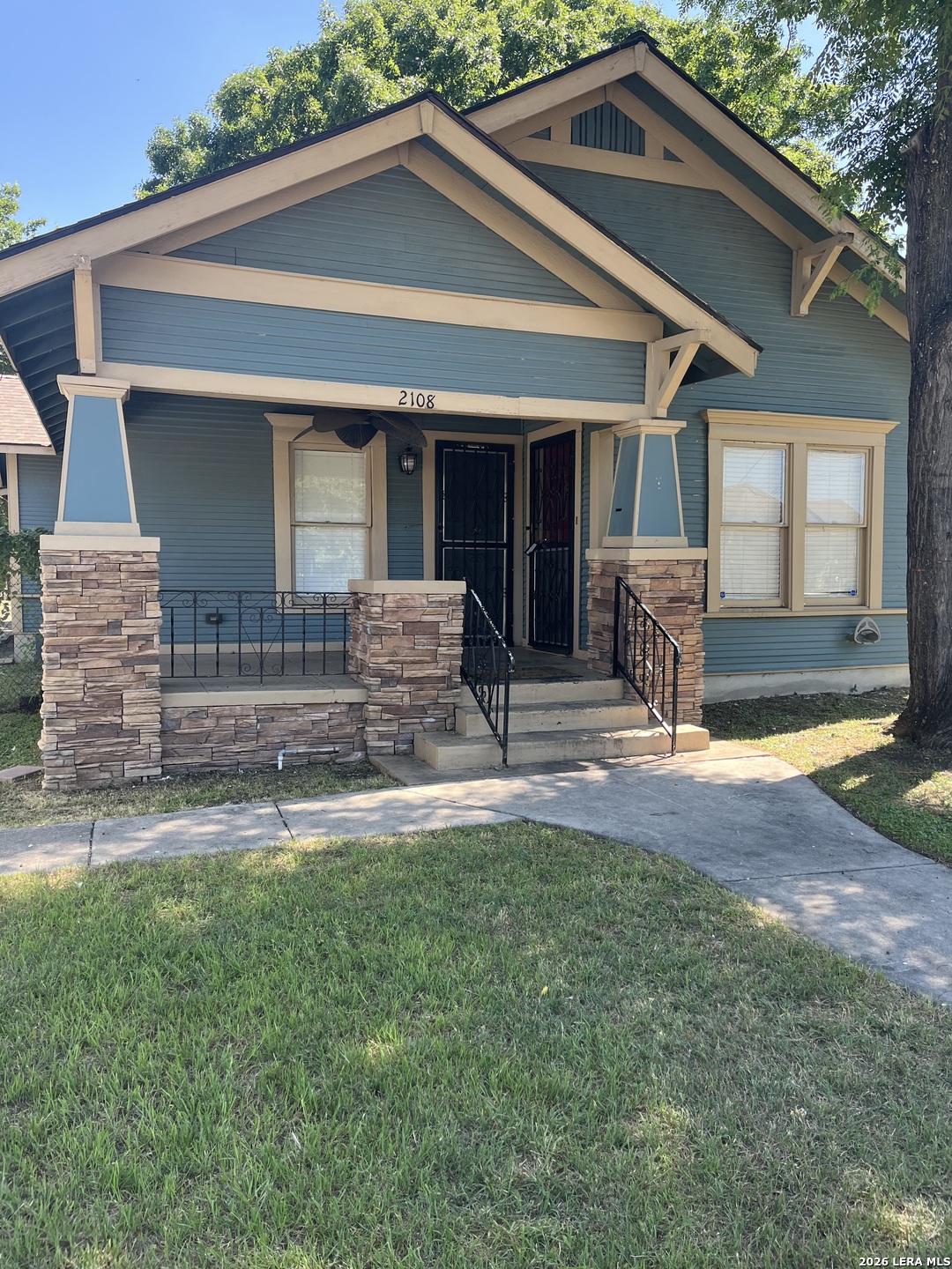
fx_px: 953
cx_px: 476
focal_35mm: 26
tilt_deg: -2.7
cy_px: 634
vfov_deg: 67.3
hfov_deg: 53.1
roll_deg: +0.6
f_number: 1.6
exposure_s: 1/370
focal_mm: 5.1
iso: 50
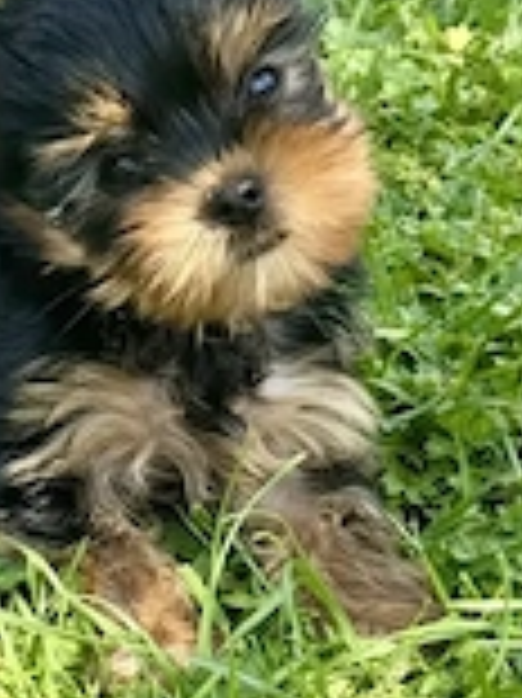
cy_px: 405
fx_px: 2497
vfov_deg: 15.9
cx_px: 104
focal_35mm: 124
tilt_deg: -17.3
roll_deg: -1.7
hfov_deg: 11.9
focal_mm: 6.76
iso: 64
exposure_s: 1/888
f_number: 1.78
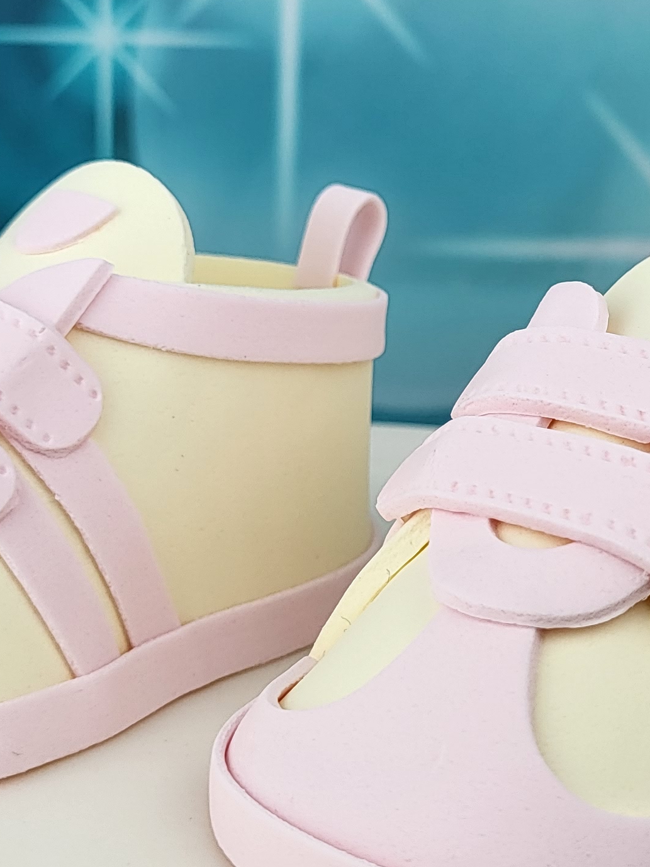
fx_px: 1828
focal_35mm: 73
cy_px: 447
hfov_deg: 20.1
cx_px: 410
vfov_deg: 26.7
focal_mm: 5.4
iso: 40
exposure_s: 1/201
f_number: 1.8
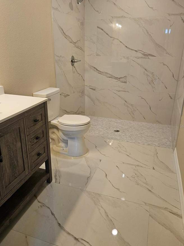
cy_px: 126
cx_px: 85
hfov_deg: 49.7
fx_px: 198
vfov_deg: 63.4
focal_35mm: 28
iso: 100
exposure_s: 1/120
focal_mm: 5.4
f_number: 1.8
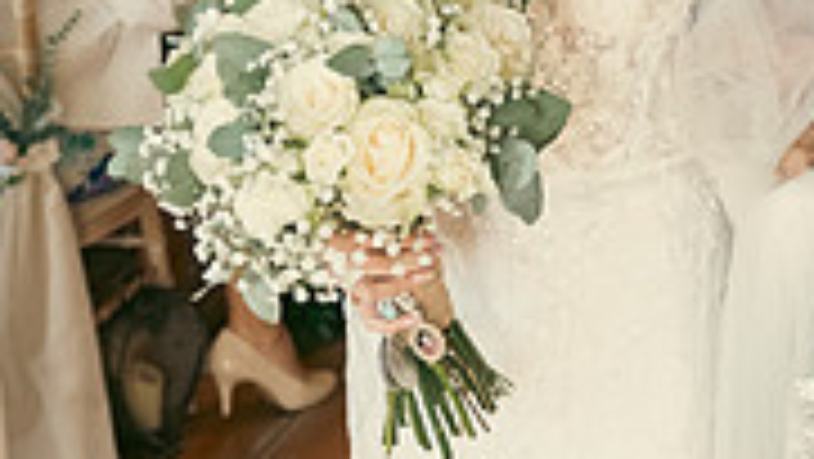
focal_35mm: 114
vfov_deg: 10.5
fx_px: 2462
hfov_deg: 18.3
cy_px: -106
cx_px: 810
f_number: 3.5
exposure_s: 1/160
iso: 1000
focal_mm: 34
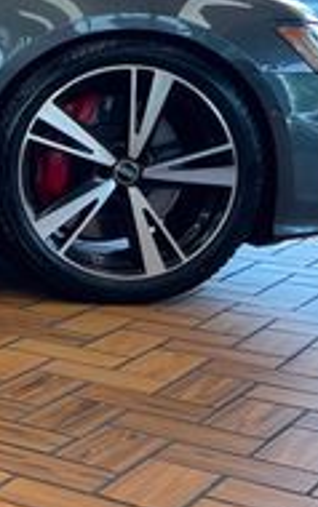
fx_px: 1288
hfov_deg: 11.5
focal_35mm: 93
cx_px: -452
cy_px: 80
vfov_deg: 21.9
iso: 32
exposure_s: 1/120
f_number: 1.6
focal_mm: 4.2
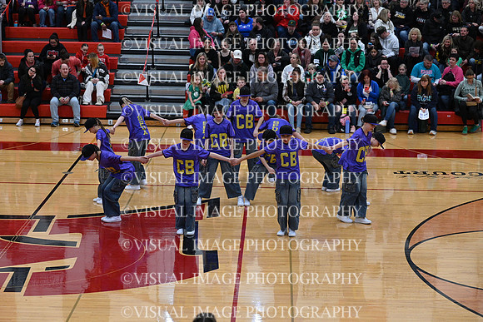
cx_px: 242
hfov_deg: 20.0
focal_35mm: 102
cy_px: 161
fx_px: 1369
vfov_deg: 13.4
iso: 4000
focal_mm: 102
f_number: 4
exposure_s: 1/400
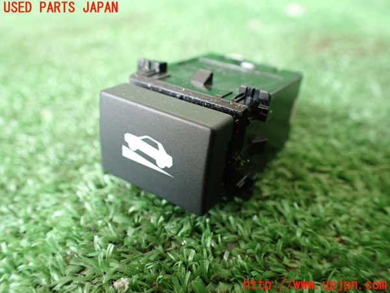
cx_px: 195
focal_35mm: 30
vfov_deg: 46.8
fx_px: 338
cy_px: 146
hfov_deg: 60.0
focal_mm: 5.4
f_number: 2.3
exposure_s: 1/125
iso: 800
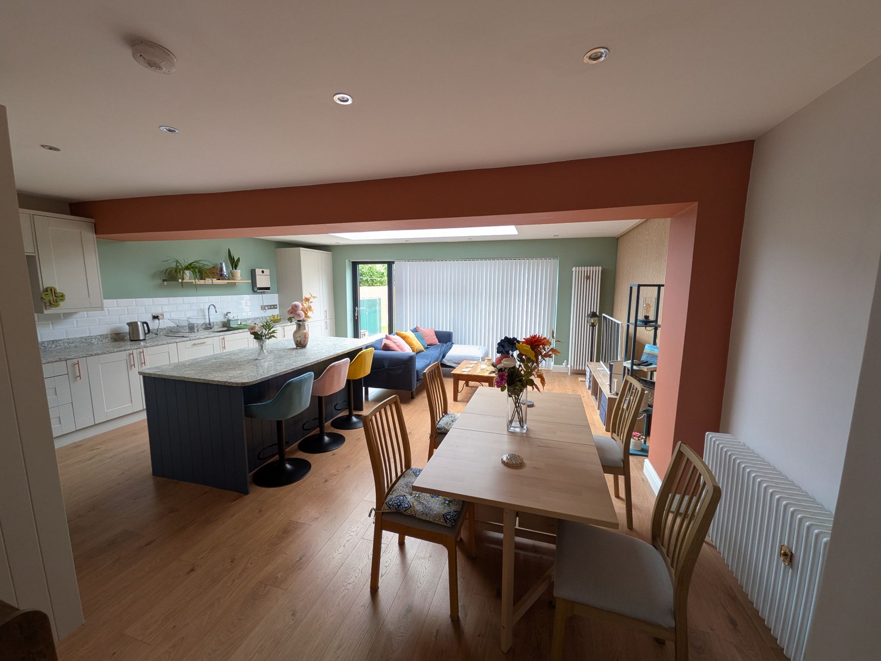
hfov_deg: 102.1
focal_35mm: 14
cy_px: 330
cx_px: 440
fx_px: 356
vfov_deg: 85.7
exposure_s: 1/41.2
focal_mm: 1.85
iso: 49
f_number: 2.2
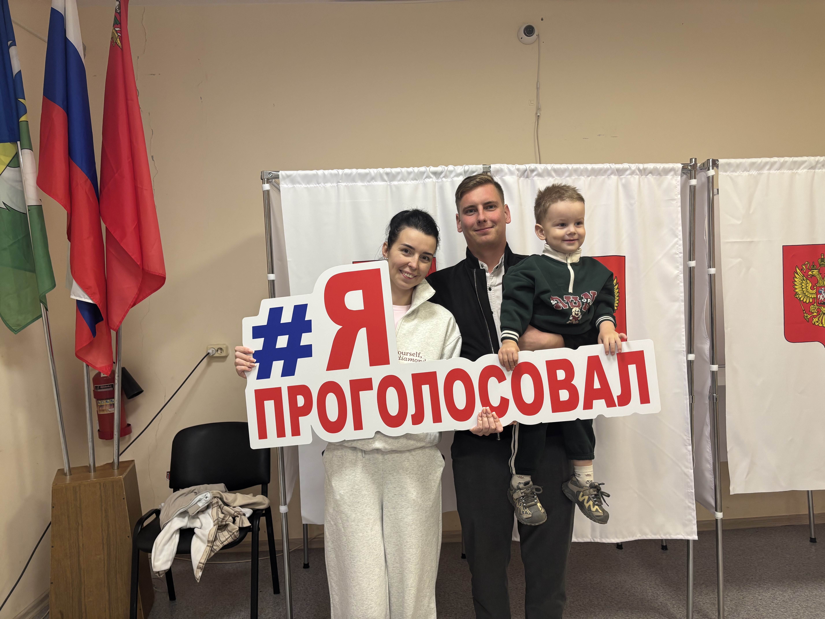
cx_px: 412
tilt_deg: -1.9
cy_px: 310
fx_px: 620
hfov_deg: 67.3
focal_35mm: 26
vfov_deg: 53.1
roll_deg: +2.4
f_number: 1.6
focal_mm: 5.96
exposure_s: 1/50
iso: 100
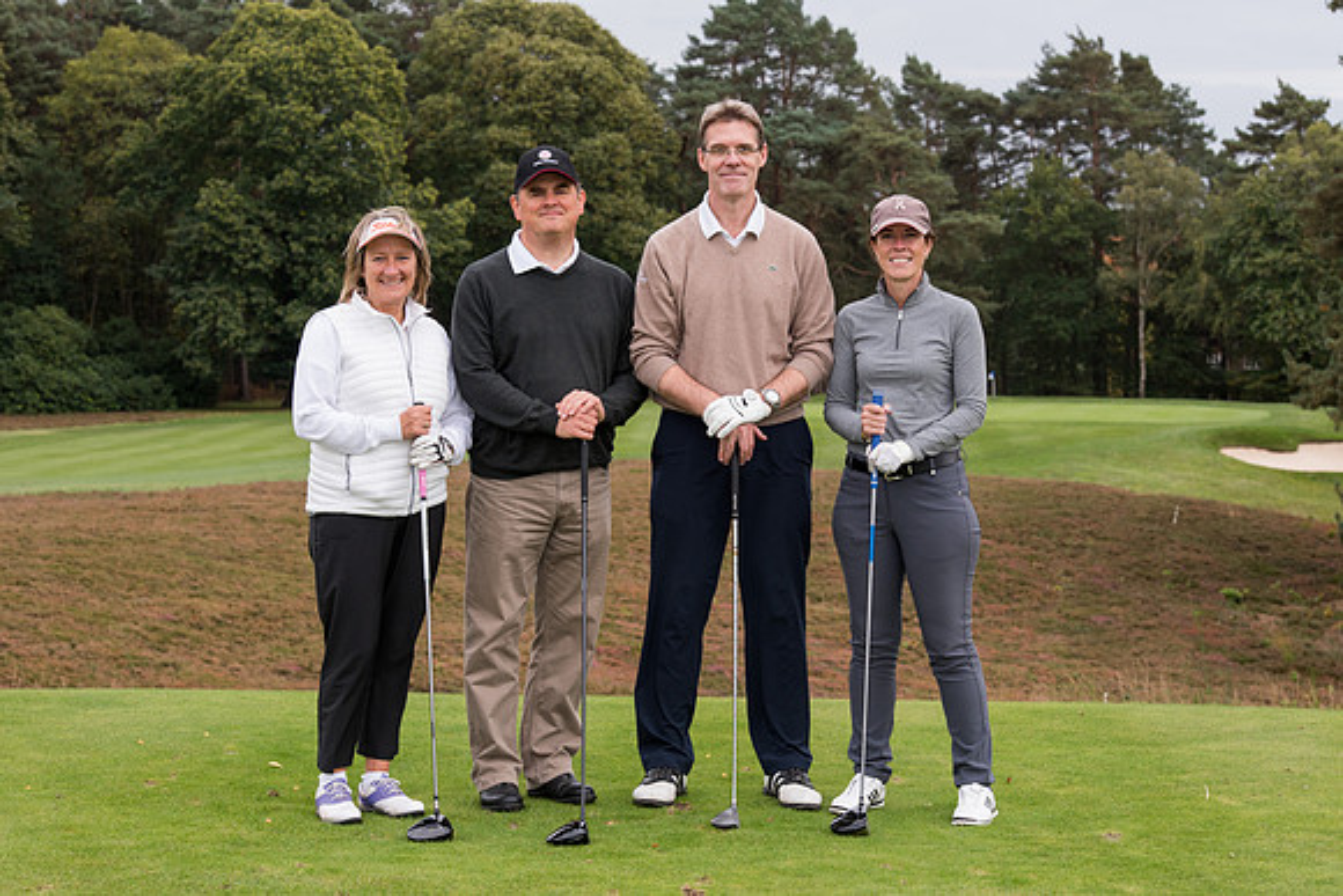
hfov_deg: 20.4
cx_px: 672
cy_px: 448
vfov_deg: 13.7
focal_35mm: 100
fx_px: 3731
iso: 400
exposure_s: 1/250
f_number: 9
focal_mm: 100
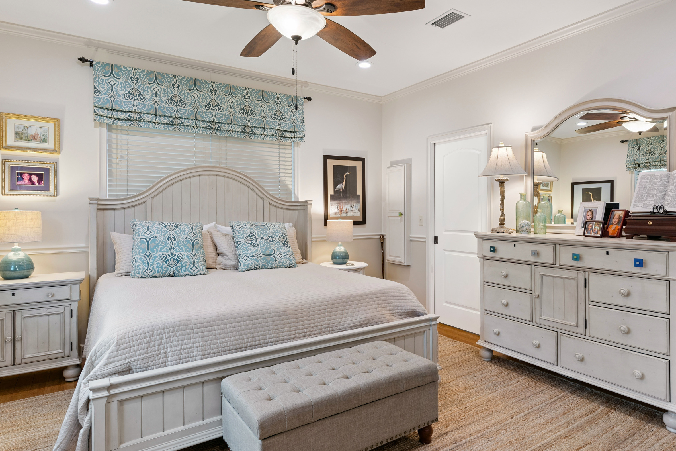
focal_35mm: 22
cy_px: 217
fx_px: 413
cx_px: 374
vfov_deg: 57.2
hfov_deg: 78.3
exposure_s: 1/13
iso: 250
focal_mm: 17
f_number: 8
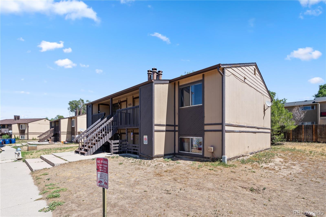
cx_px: 163
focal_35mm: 16
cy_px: 108
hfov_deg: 96.7
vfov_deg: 73.7
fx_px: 145
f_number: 9
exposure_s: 1/80
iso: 250
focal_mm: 16
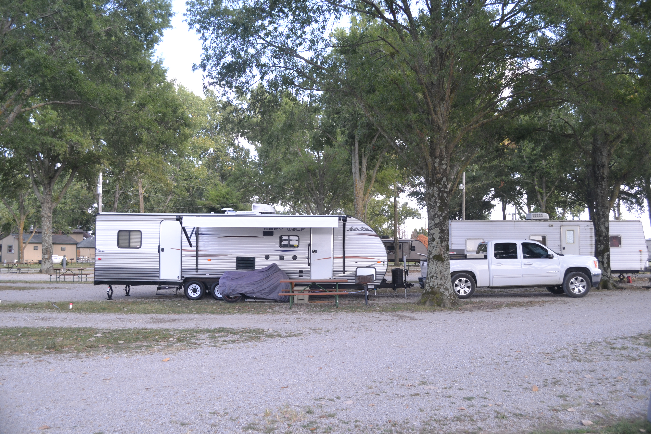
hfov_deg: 57.2
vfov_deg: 40.0
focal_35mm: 33
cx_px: 326
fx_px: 597
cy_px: 217
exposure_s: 1/125
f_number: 5.6
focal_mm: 22
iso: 400
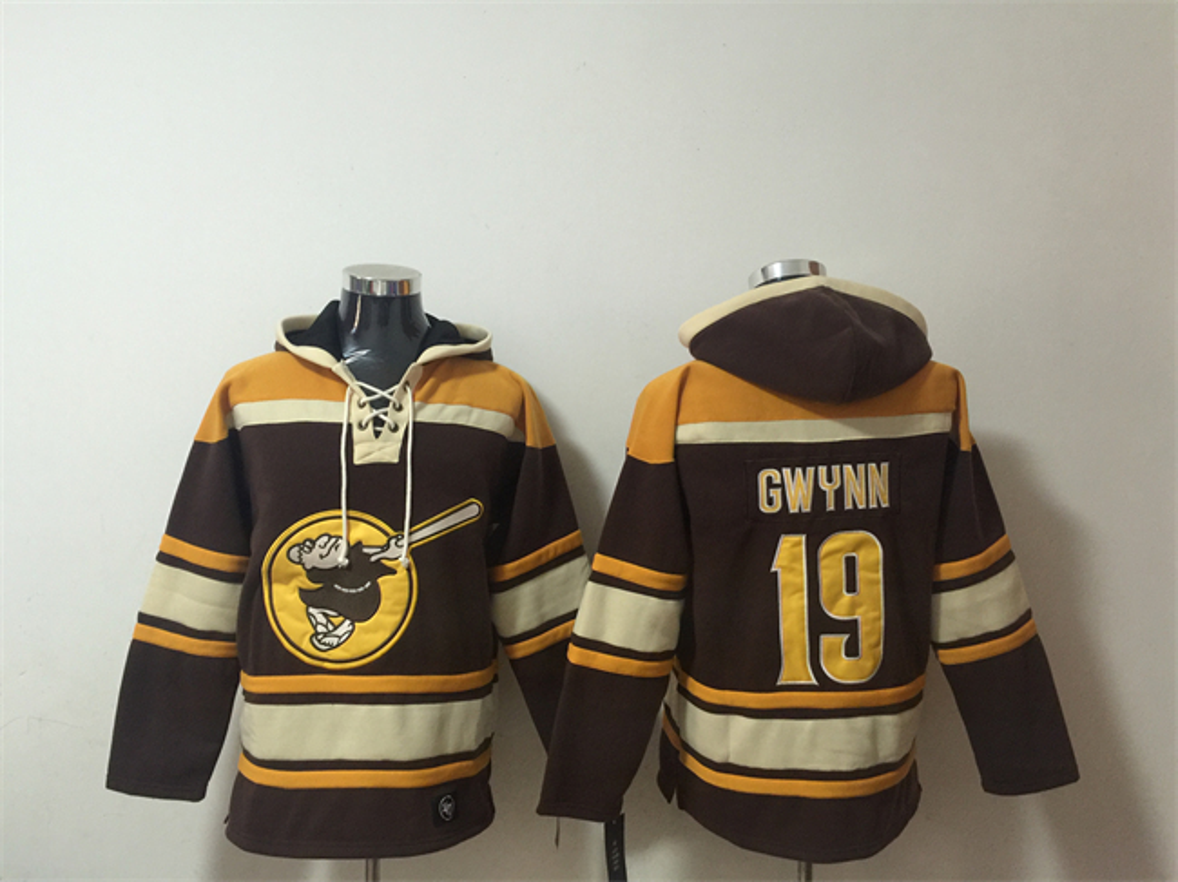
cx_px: 589
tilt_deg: +0.2
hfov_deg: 61.7
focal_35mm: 29
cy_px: 441
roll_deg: -1.7
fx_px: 987
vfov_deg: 48.2
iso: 100
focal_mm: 4.15
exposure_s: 1/10
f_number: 2.2
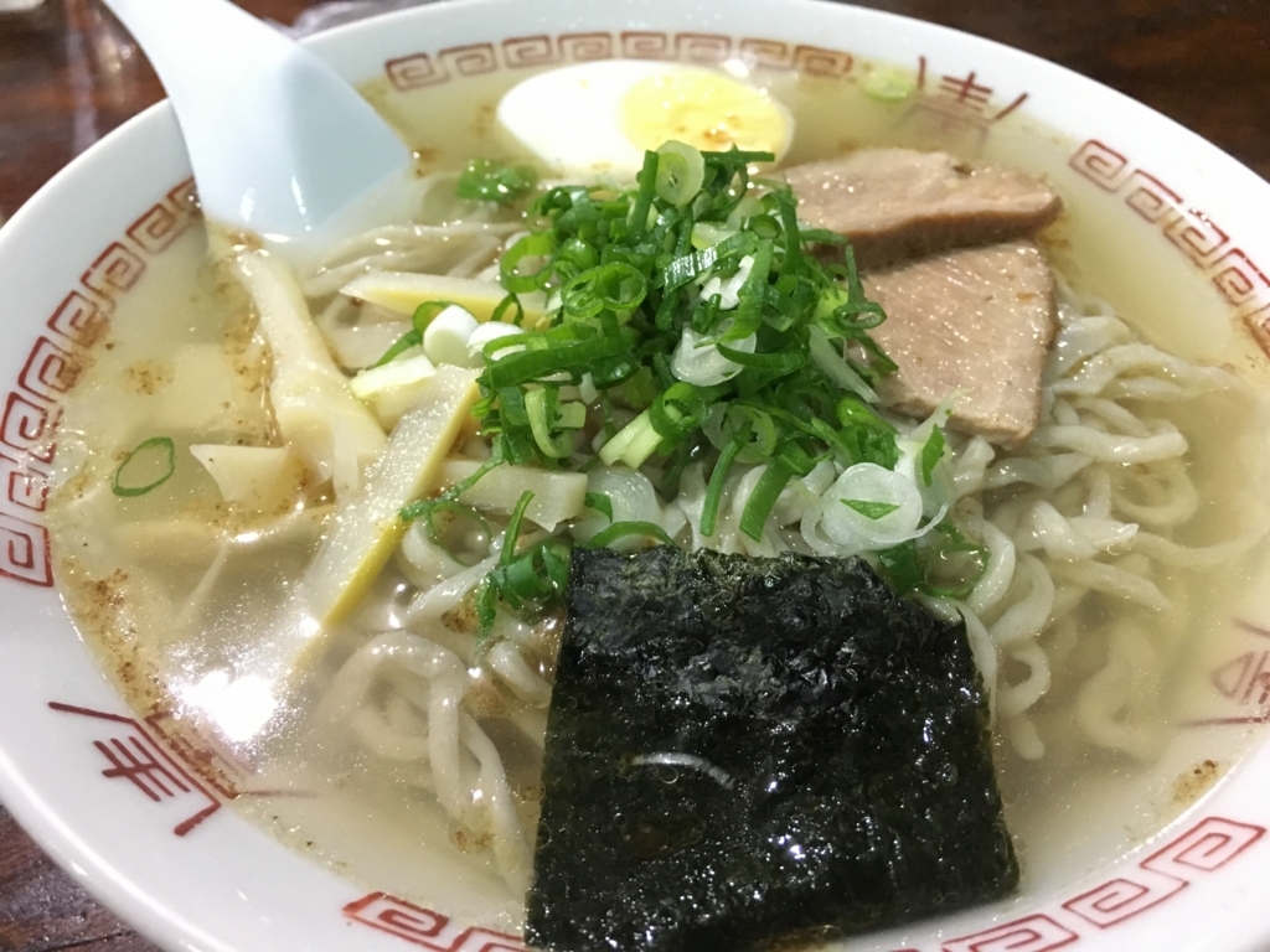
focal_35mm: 29
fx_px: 1064
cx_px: 635
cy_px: 476
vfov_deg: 48.2
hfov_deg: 61.7
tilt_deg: -49.4
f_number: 2.2
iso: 250
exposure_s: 1/17
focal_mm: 4.15
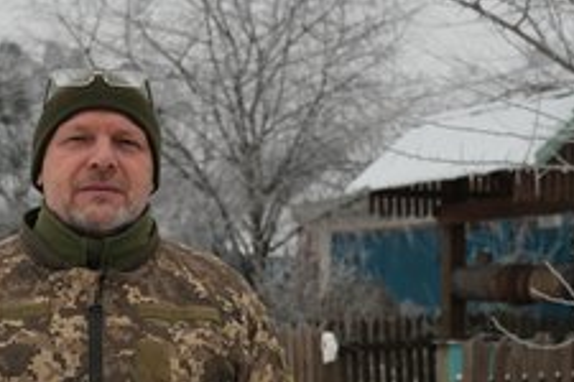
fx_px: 877
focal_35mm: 55
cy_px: 276
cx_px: 79
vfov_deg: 24.4
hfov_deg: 34.6
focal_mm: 31
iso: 200
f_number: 4.5
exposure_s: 1/50
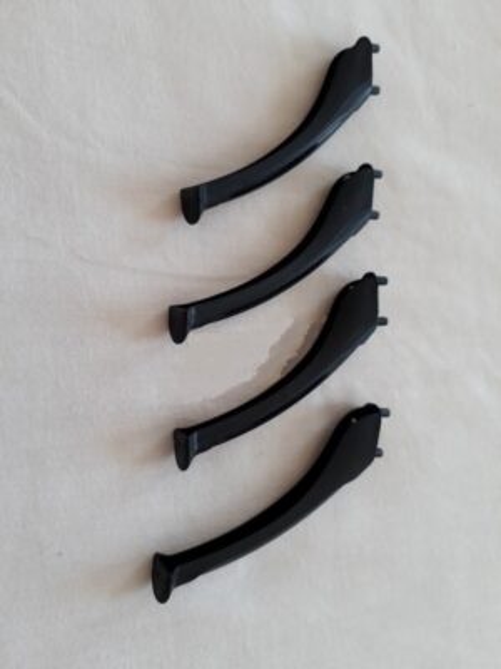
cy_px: 334
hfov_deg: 51.4
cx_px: 250
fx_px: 521
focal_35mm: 27
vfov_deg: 65.3
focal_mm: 3.6
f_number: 1.9
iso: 40
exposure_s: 1/33
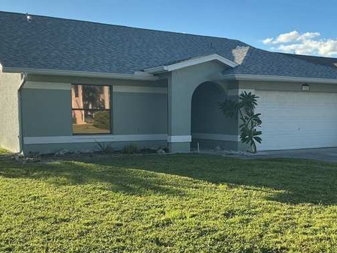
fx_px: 448
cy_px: 158
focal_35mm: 46
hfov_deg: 41.2
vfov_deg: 31.4
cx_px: 187
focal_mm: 3
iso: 25
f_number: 1.8
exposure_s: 1/978
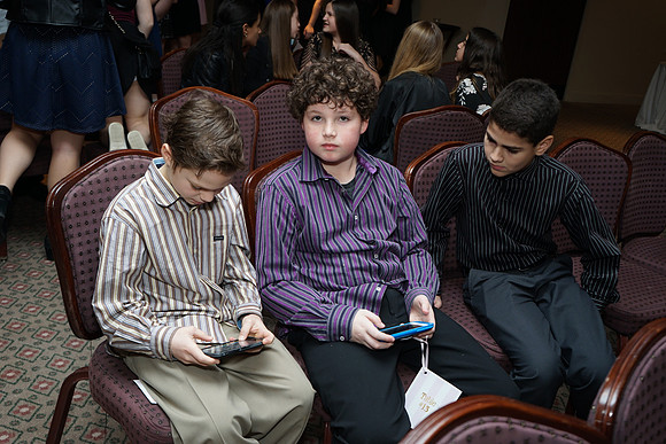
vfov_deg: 38.9
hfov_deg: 55.8
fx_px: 629
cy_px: 222
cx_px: 333
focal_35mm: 34
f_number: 5
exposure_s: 1/80
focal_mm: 34
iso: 400
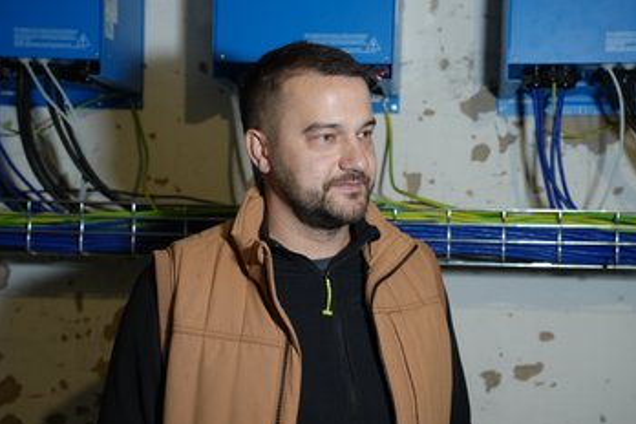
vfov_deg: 22.3
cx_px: 334
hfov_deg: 32.9
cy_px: 226
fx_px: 1078
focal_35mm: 61
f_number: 4
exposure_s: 1/160
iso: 4000
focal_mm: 53
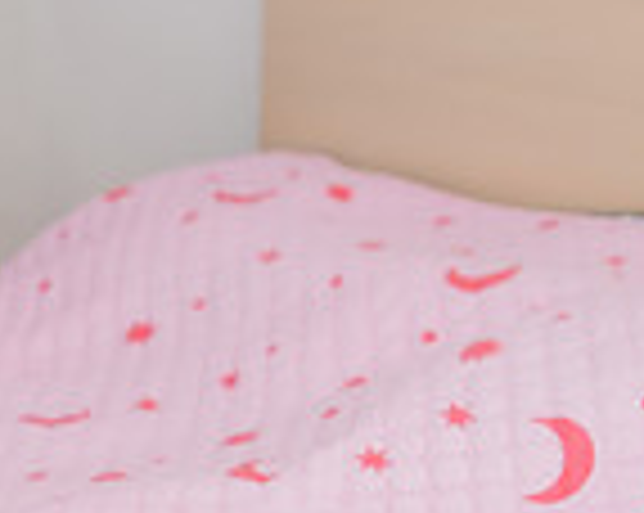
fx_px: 2151
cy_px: 830
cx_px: -208
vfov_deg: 12.7
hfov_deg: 16.1
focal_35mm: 113
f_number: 3.5
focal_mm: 24
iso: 400
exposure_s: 1/250
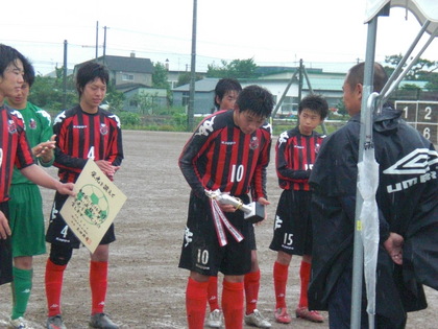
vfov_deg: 13.0
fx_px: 1442
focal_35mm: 114
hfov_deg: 17.3
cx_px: 219
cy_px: 164
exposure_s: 1/400
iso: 800
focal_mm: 18.9
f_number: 5.9
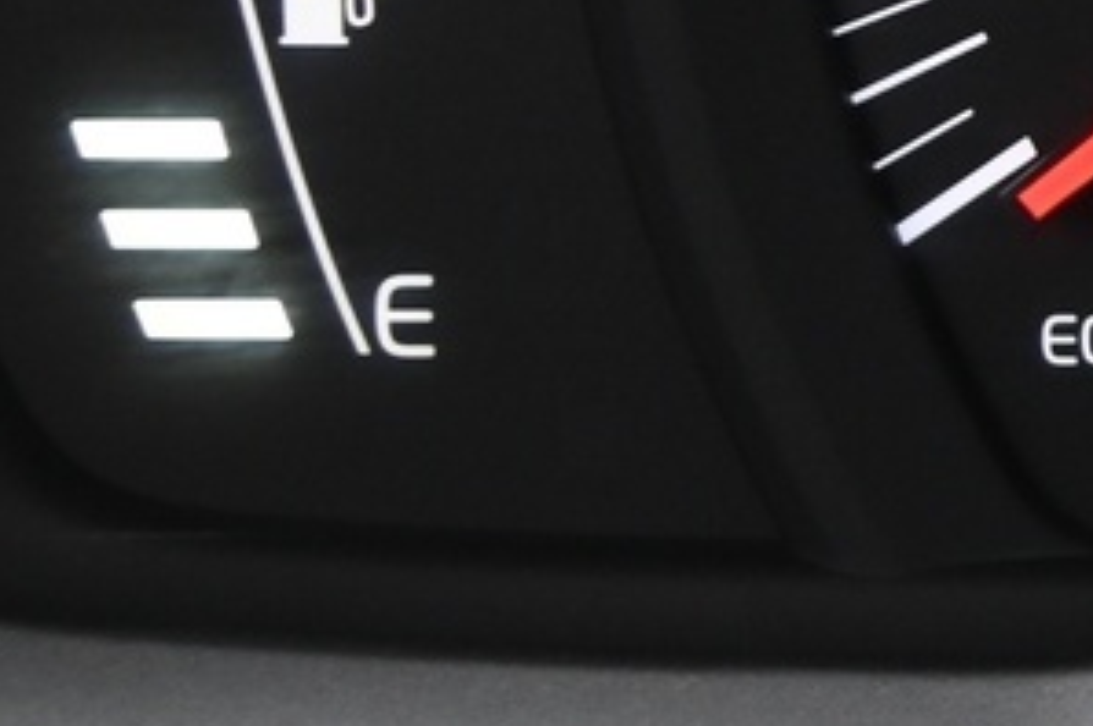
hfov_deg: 7.0
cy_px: -297
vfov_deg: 4.8
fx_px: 8583
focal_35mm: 283
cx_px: 2380
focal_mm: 52
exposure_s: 1/15
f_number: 4
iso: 2000
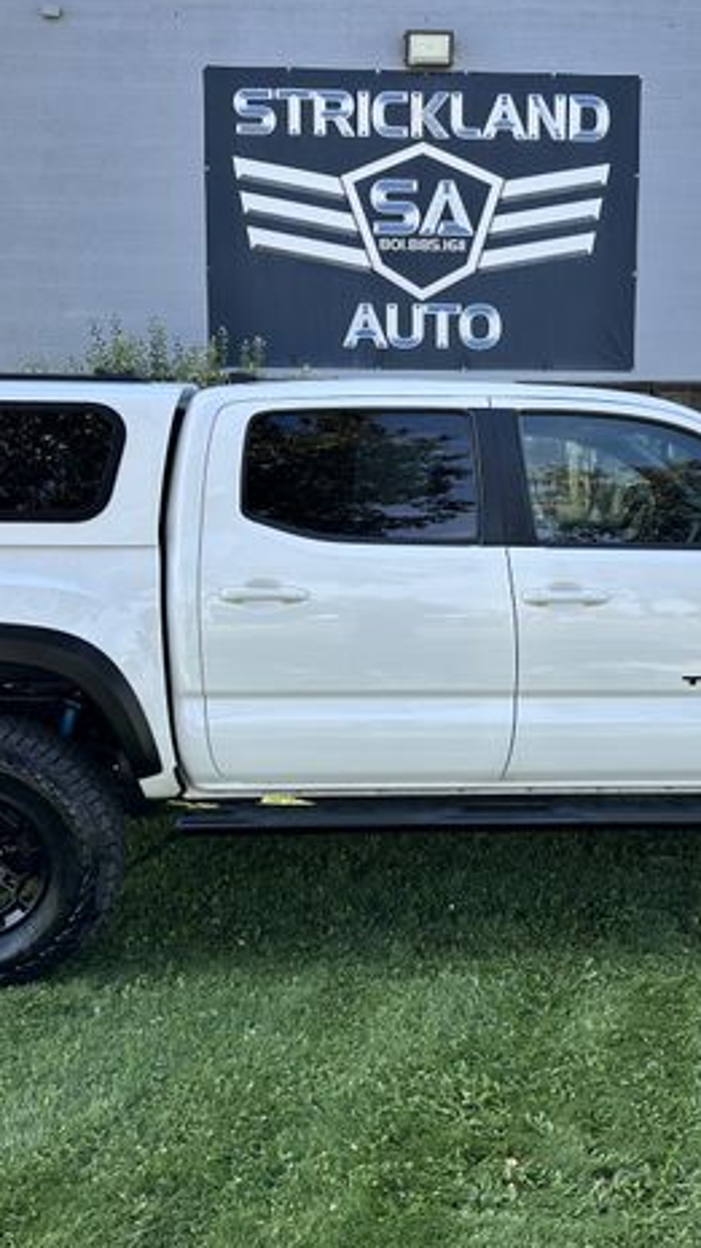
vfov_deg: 55.3
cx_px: 424
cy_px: 631
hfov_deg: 32.7
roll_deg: -0.2
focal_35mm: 36
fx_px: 1192
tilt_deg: -4.9
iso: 80
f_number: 1.78
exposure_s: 1/1227
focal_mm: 6.86
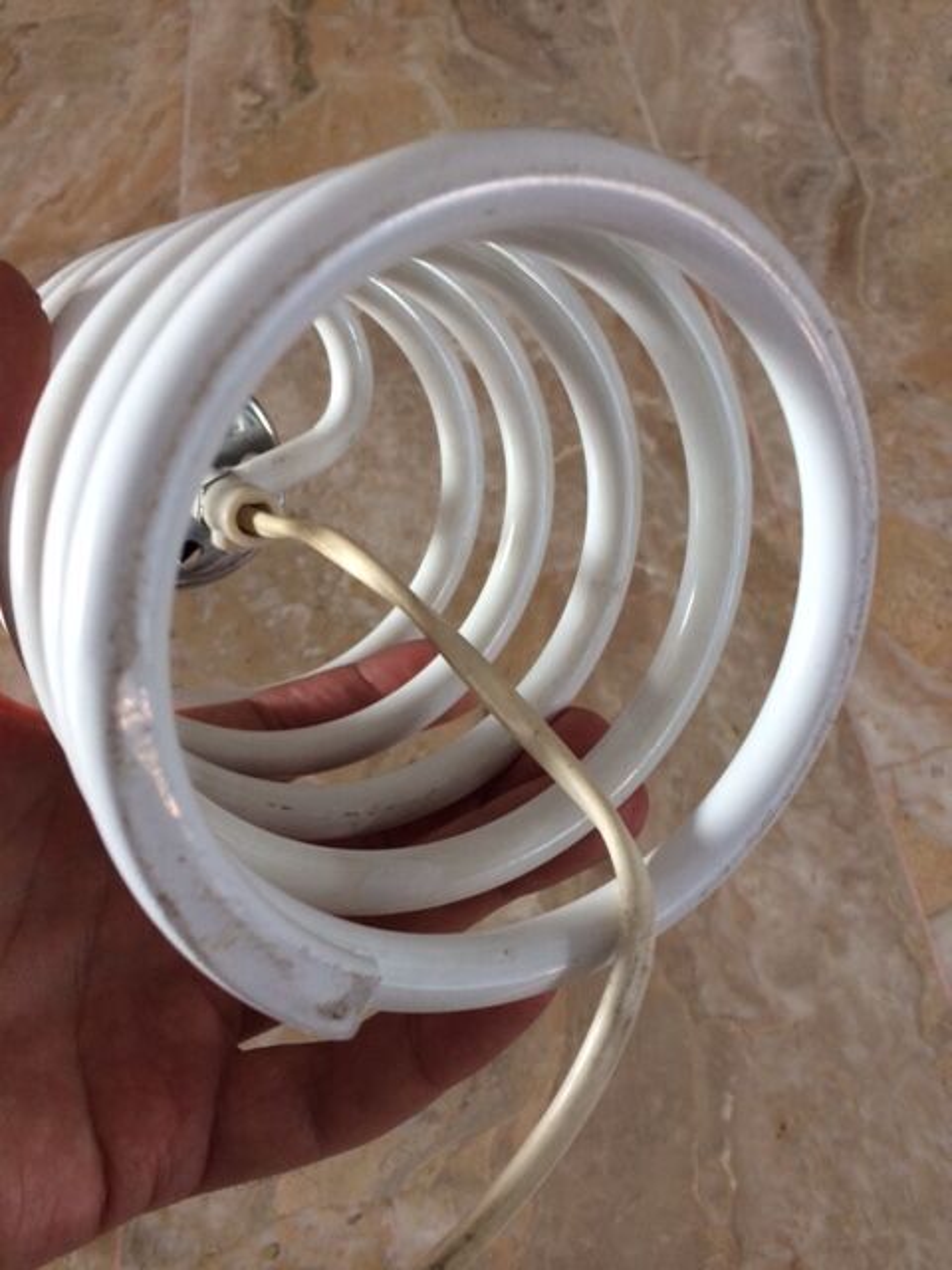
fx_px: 1063
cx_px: 476
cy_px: 635
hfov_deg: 48.2
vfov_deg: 61.7
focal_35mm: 29
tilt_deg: -57.6
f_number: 2.2
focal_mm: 4.15
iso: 125
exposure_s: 1/33
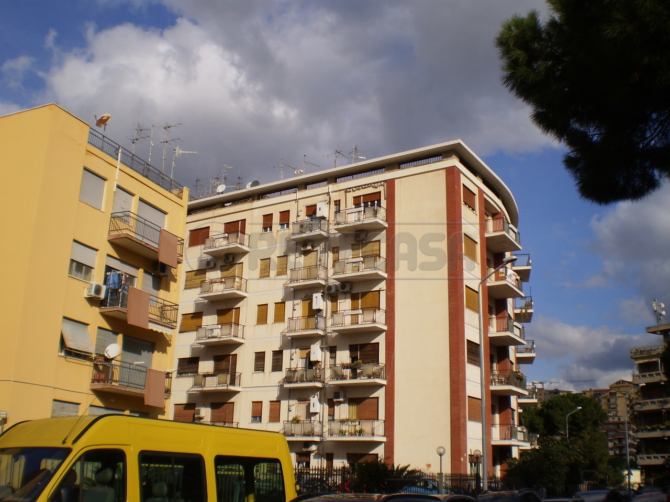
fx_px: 697
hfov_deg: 51.4
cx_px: 335
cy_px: 251
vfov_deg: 39.7
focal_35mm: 36
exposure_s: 1/1600
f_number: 4.6
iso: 64
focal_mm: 6.3
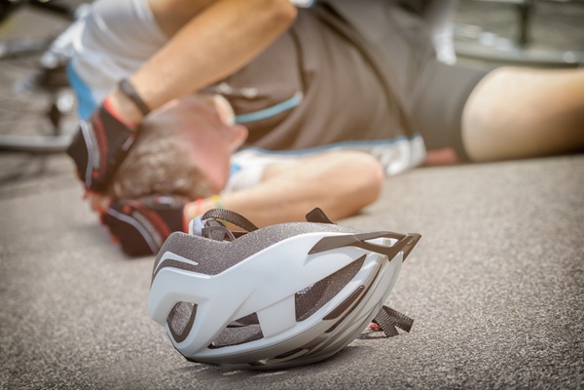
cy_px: 195
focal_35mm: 200
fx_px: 3244
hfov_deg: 10.3
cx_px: 292
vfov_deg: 6.9
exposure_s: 1/200
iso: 160
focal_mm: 200
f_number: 6.3
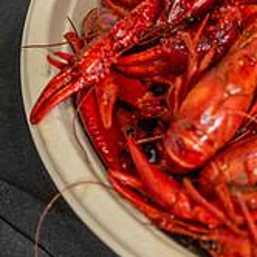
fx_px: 1100
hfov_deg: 12.4
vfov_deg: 13.2
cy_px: 46
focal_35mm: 131
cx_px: 424
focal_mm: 44
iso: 1400
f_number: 6.3
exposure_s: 1/60
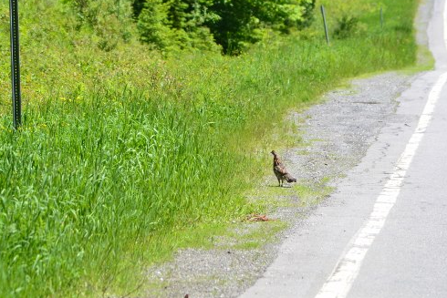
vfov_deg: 3.7
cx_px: 178
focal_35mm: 372
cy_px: 139
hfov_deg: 5.5
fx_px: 4620
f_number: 10
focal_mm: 190
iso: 400
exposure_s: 1/320
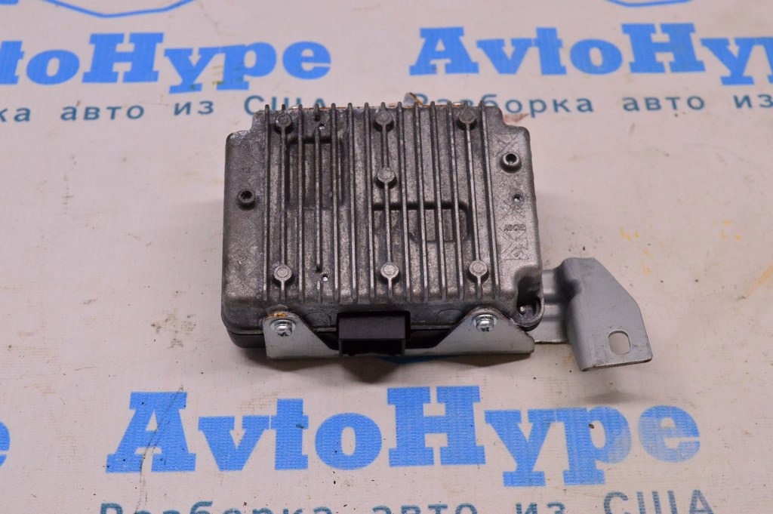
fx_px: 1448
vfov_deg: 20.1
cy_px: 257
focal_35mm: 68
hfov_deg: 29.9
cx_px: 386
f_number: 8
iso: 1600
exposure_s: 1/125
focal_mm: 45
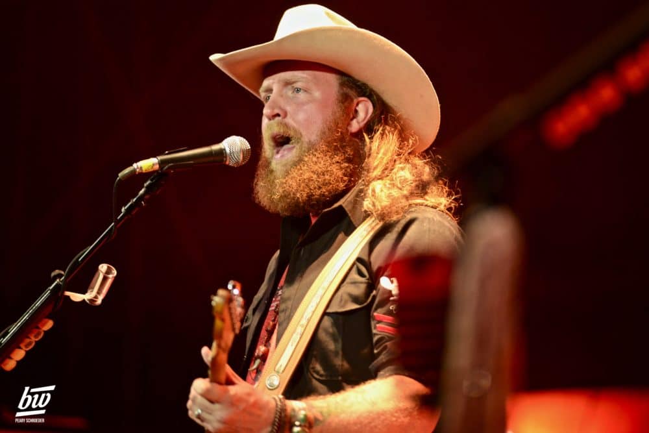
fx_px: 3606
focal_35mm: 200
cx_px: 324
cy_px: 216
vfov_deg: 6.9
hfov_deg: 10.3
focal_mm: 200
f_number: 2.8
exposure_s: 1/80
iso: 1600
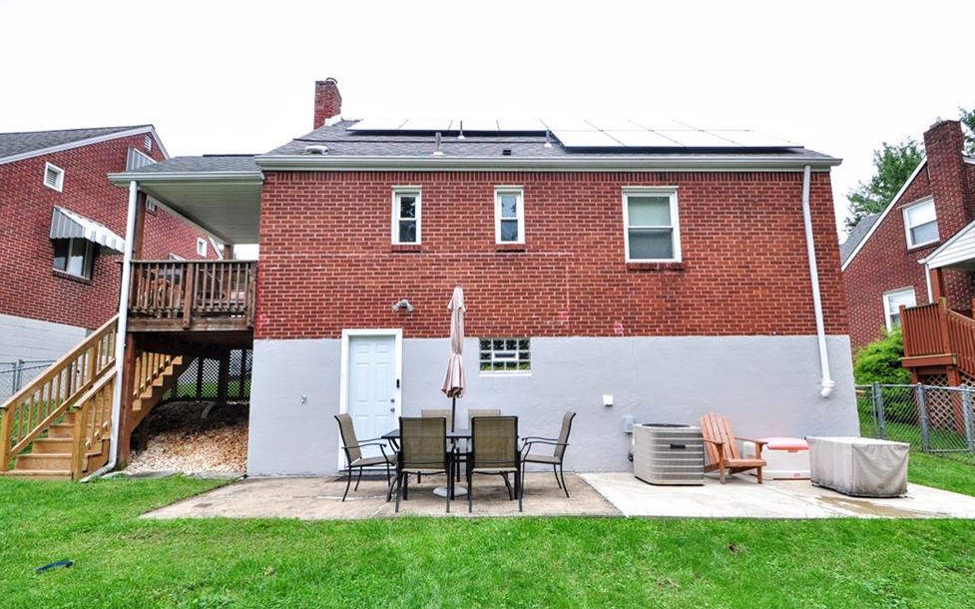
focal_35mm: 16
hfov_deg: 97.8
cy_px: 328
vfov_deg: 71.1
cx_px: 495
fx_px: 425
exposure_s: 1/100
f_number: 7.1
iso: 400
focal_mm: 10
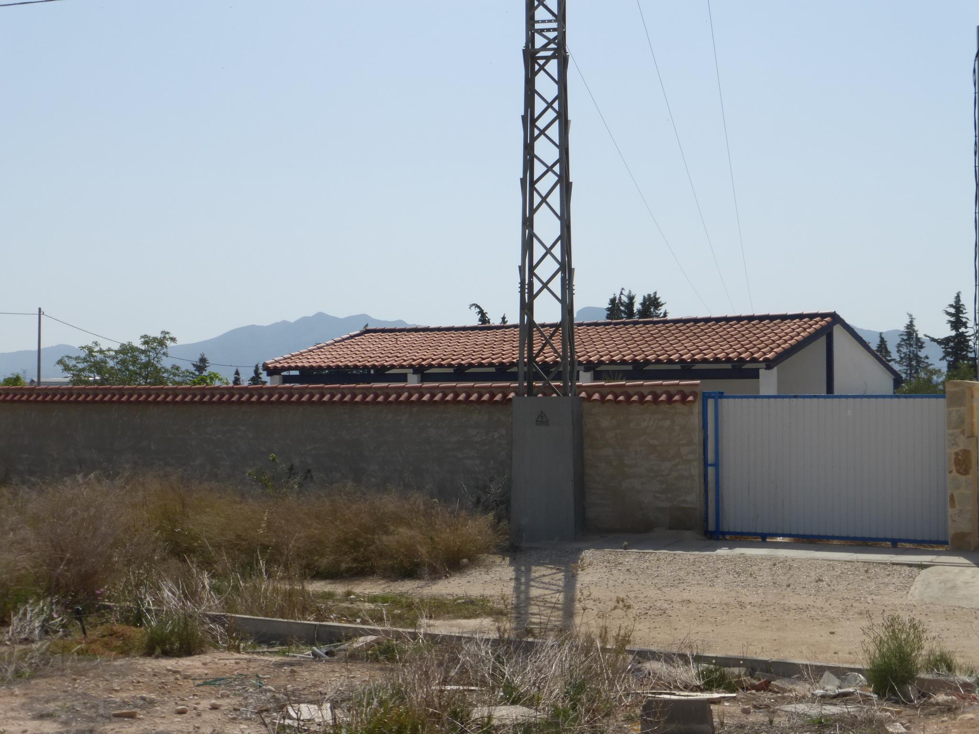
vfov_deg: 30.9
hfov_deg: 40.4
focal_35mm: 47
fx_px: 1329
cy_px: 367
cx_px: 490
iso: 100
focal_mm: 8.5
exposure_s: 1/1600
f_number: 4.2
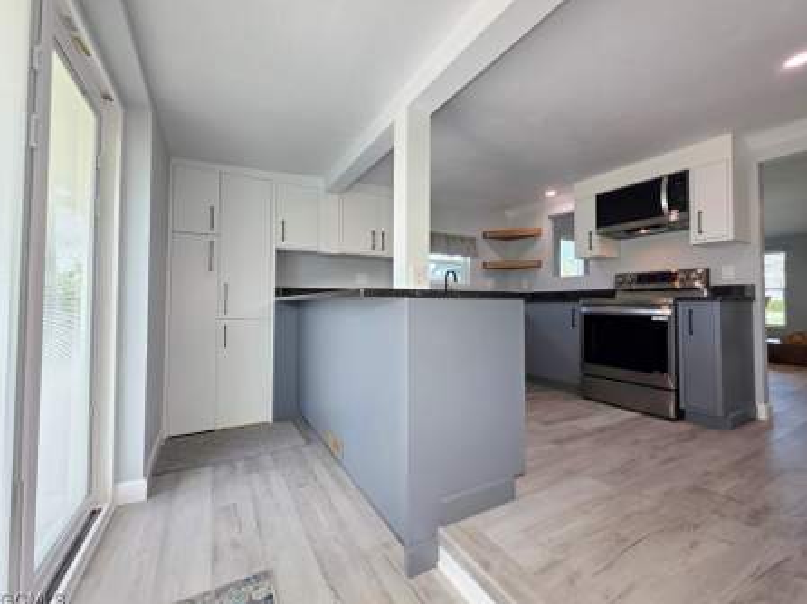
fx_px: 326
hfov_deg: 102.0
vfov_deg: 85.6
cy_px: 293
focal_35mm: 14
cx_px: 418
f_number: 1.9
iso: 40
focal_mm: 2.2
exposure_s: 1/120
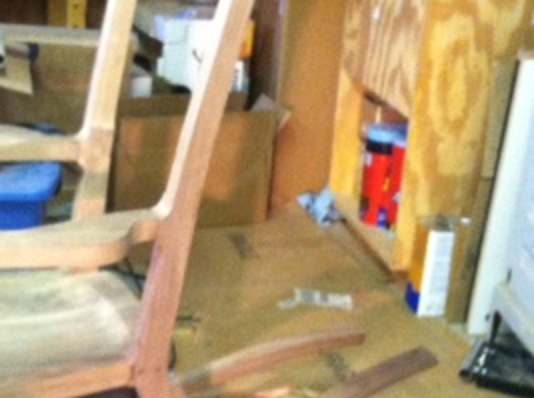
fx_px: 1293
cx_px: 176
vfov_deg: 17.5
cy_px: 218
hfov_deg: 23.2
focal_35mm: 84
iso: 400
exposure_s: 1/15
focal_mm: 3.85
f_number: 2.8
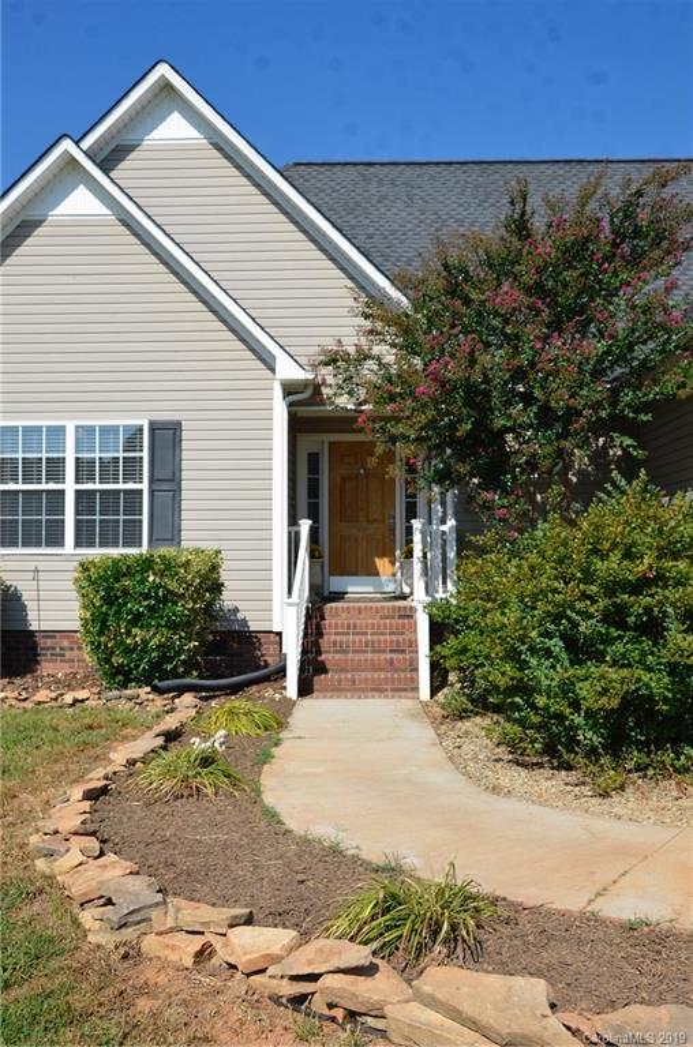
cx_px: 346
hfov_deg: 39.8
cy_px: 524
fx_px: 958
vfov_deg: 57.3
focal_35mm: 33
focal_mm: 22
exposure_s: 1/250
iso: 100
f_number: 8
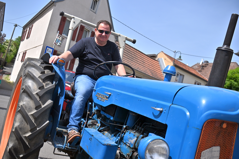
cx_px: 120
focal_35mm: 40
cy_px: 80
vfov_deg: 33.4
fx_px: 265
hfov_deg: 48.5
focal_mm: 40
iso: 320
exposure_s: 1/5000
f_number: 5.6
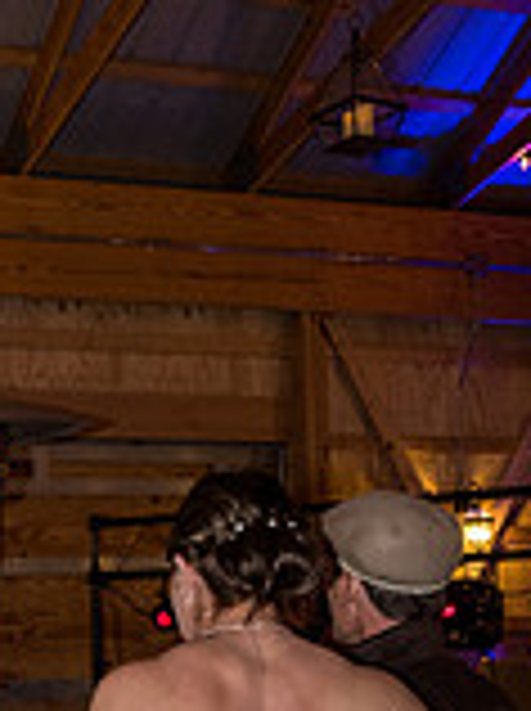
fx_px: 1518
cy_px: 688
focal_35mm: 74
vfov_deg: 25.3
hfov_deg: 19.2
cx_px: -18
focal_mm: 18
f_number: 2.8
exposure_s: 1/200
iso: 1600
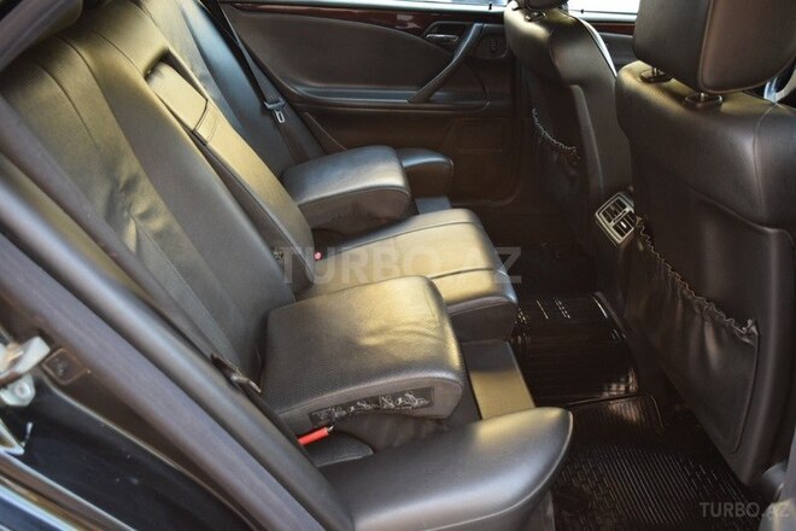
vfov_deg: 40.0
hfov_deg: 57.2
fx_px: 730
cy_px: 266
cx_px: 398
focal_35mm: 33
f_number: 4
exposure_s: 1/125
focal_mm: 22
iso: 1600
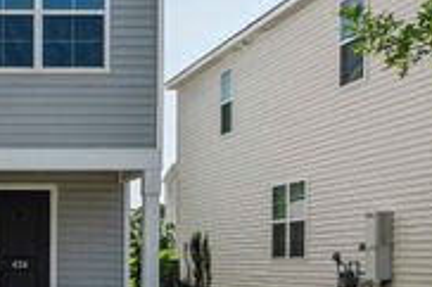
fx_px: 544
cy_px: 46
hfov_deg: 35.0
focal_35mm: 45
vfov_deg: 28.8
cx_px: -78
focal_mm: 11
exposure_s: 1/640
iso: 200
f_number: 6.3
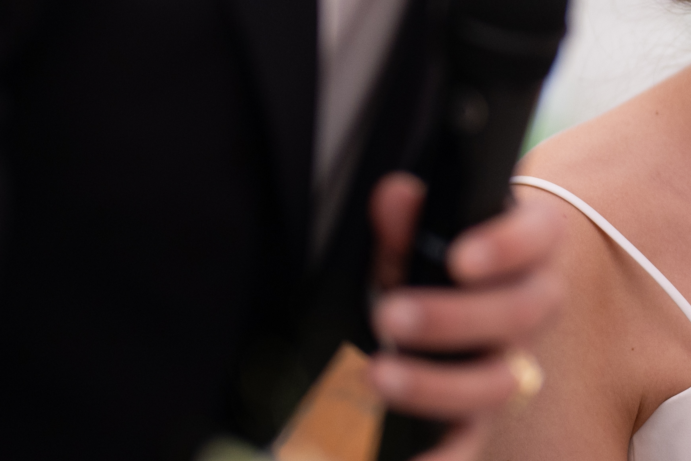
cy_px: -108
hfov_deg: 5.1
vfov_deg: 3.4
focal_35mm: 405
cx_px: 1023
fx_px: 7772
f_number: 1.4
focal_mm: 85
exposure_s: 1/160
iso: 200
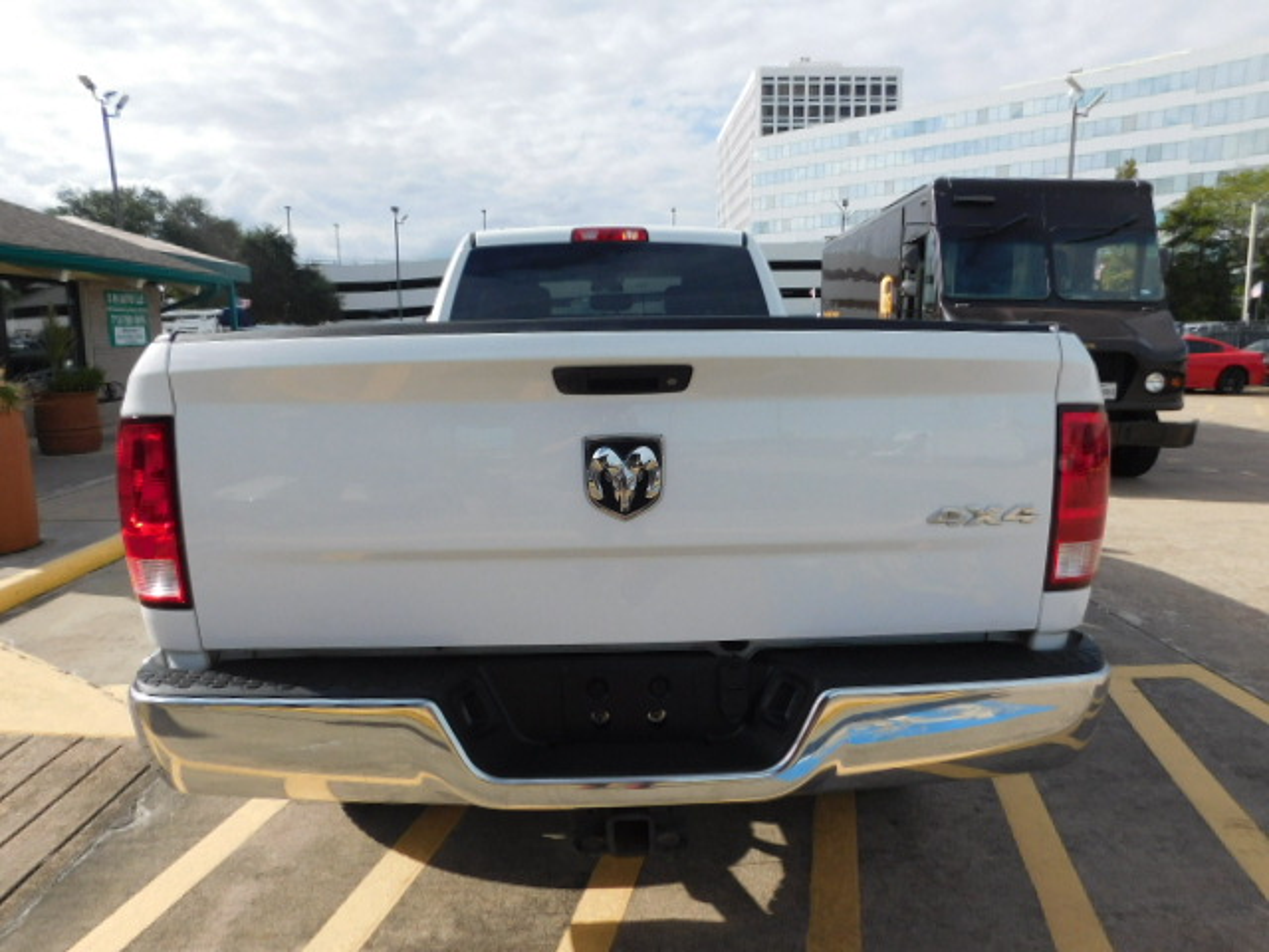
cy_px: 476
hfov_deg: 73.9
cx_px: 634
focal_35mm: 23
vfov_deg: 58.9
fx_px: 843
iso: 125
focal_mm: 4
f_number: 6
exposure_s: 1/500
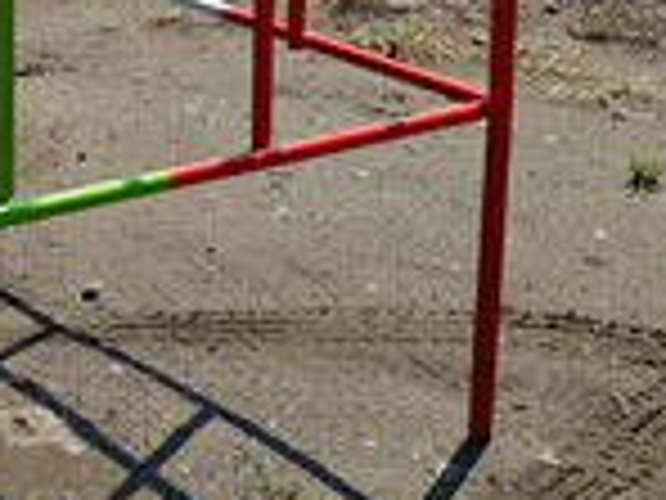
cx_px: -202
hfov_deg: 17.7
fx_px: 2001
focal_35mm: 104
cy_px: -225
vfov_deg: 13.5
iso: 250
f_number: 1.9
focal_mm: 3.94
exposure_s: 1/3499
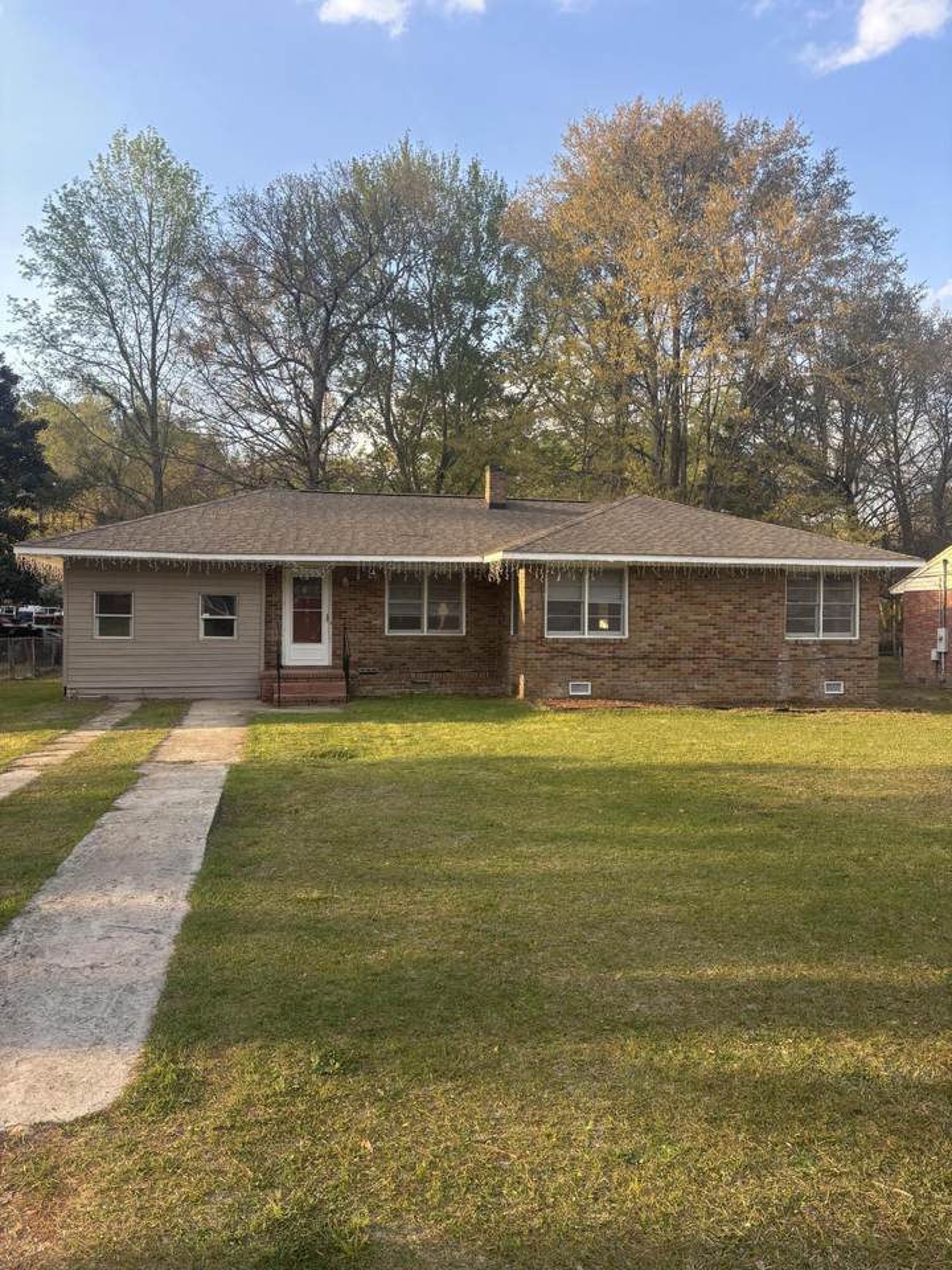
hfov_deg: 53.1
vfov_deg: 67.3
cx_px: 476
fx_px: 953
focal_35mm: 26
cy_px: 635
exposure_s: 1/539
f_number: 1.6
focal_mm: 5.96
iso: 50
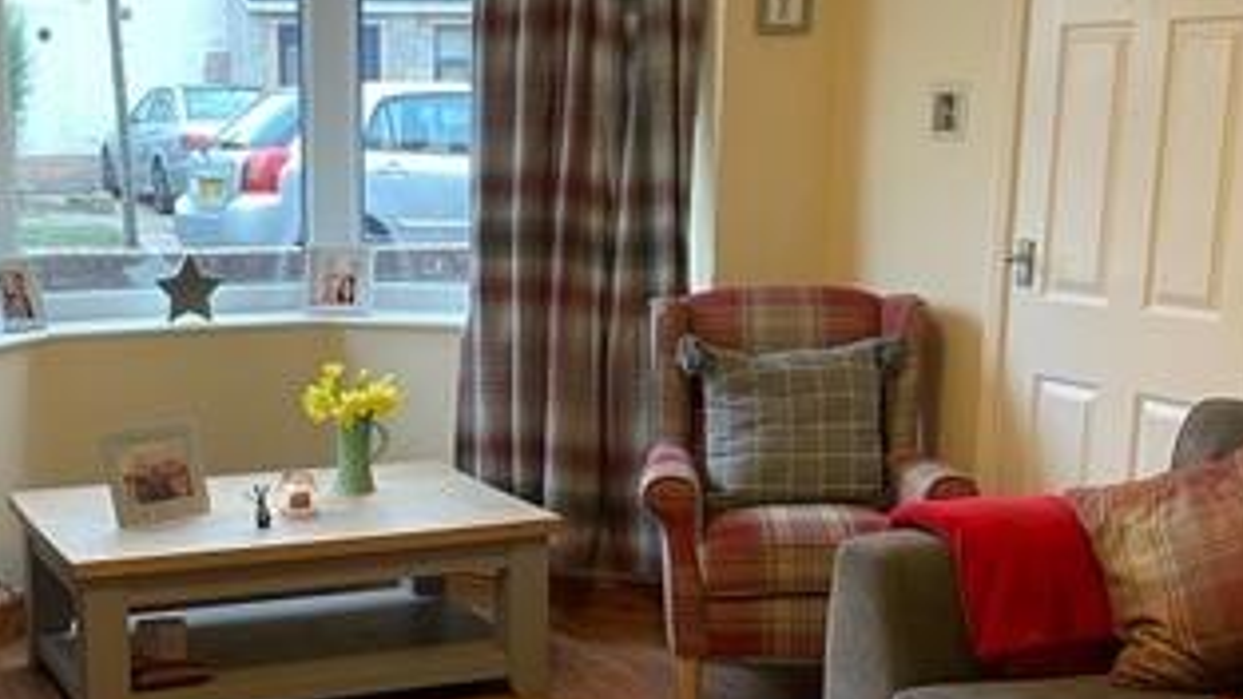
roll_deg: +1.2
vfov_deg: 20.5
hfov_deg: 35.5
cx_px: 377
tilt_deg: -13.4
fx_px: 1911
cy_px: 560
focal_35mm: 58
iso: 200
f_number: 1.6
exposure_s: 1/50
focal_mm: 4.2
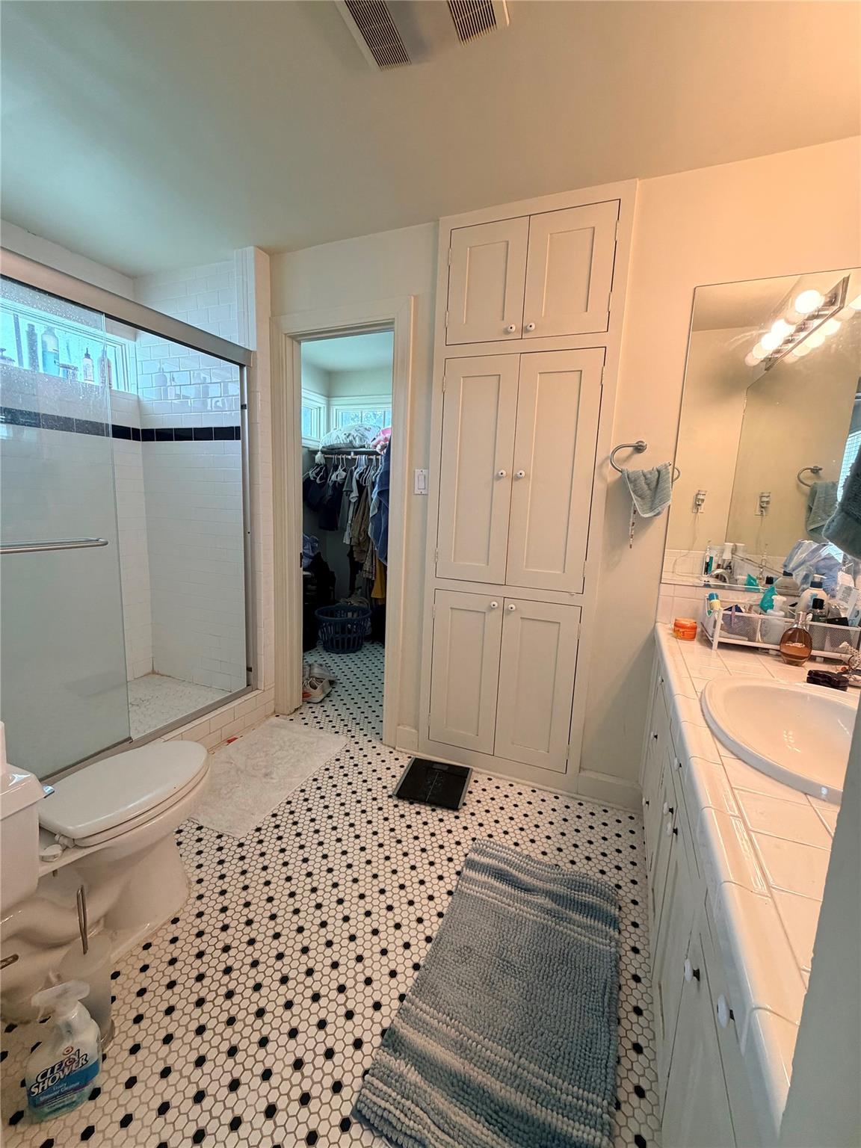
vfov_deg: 102.1
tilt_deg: -9.6
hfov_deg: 85.7
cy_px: 574
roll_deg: -2.3
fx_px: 464
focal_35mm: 14
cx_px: 430
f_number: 2.2
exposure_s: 1/60
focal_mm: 2.22
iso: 250
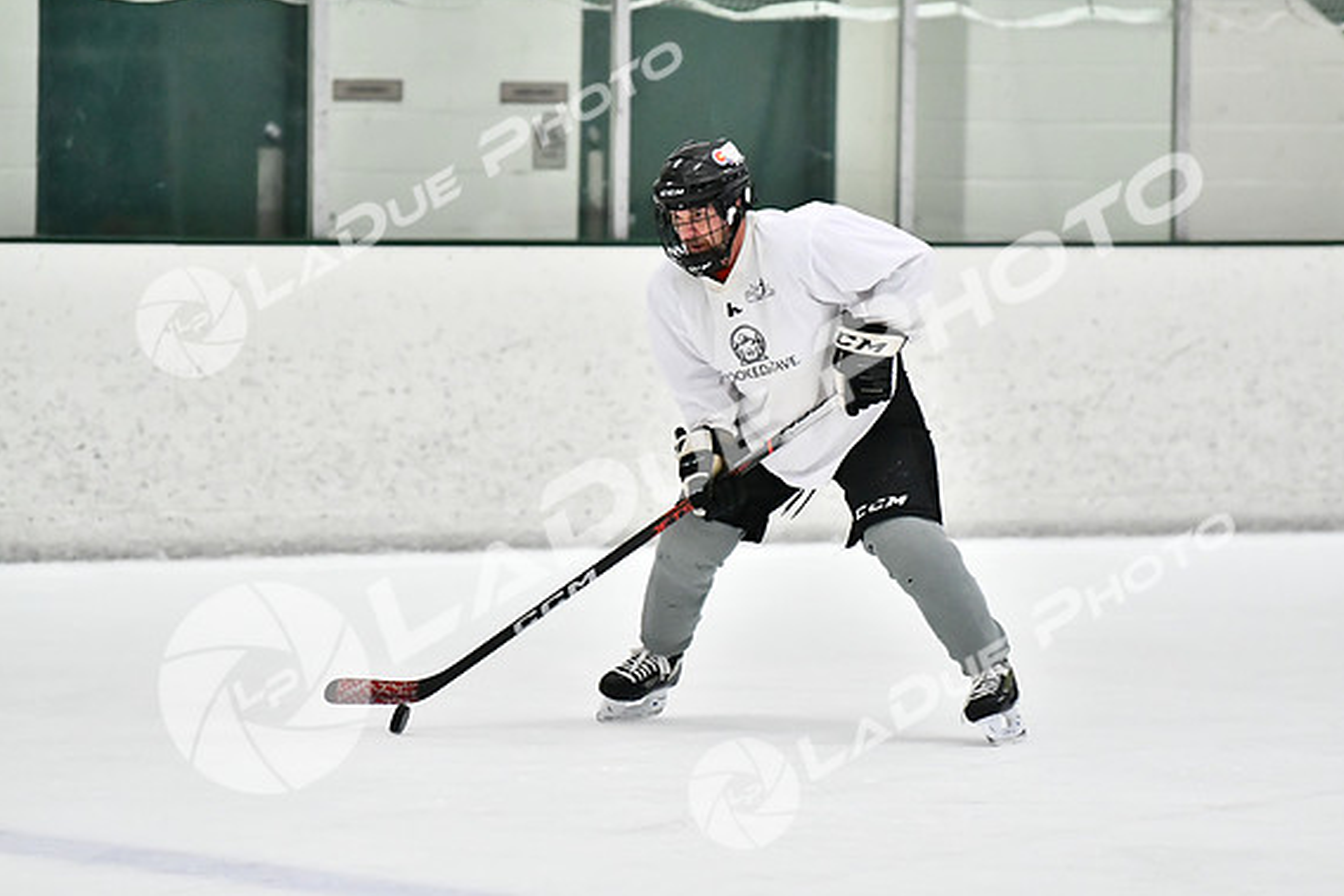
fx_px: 7431
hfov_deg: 10.3
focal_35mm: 199
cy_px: 446
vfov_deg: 6.9
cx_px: 684
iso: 6400
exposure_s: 1/2000
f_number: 2.8
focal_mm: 130
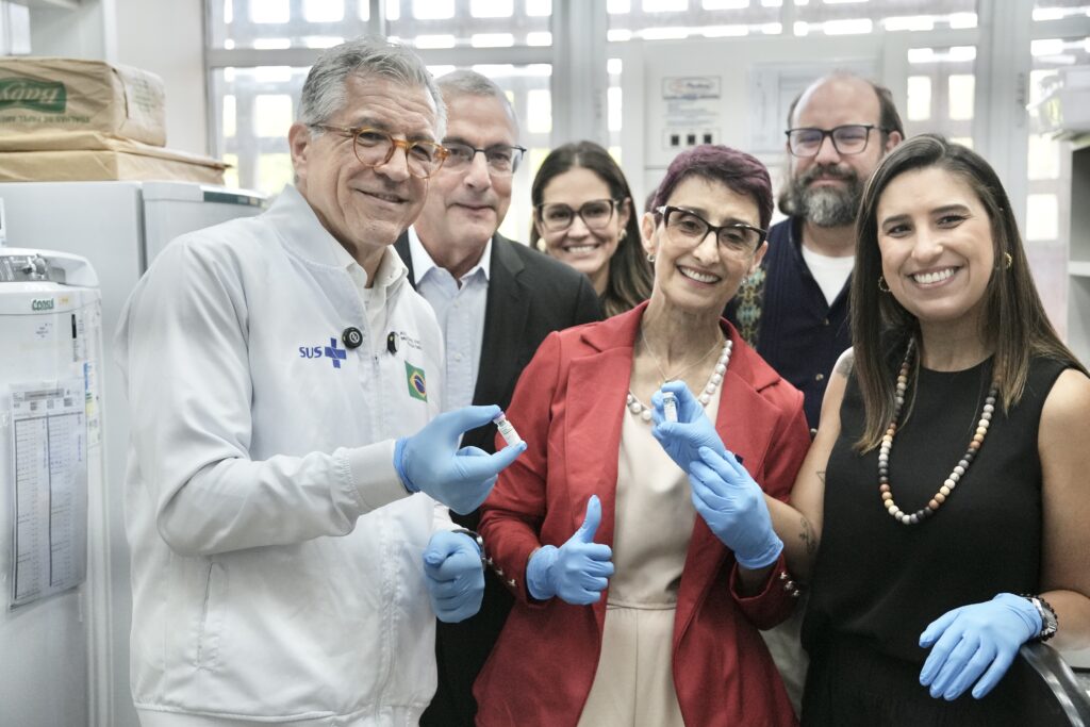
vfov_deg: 27.3
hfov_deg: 40.0
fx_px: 1499
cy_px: 364
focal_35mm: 50
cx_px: 545
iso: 1600
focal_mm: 33
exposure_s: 1/640
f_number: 3.2
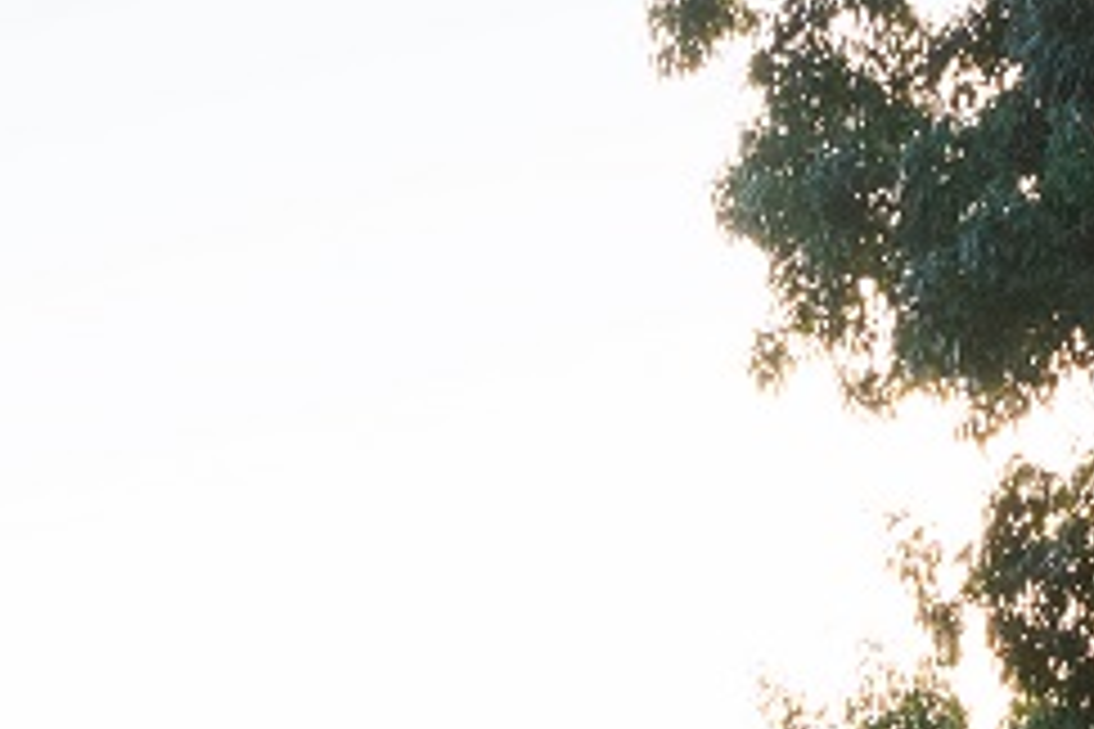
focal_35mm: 443
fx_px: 13461
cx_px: 104
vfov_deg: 3.0
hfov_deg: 4.6
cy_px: 2250
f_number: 9
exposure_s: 1/125
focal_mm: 56
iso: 320
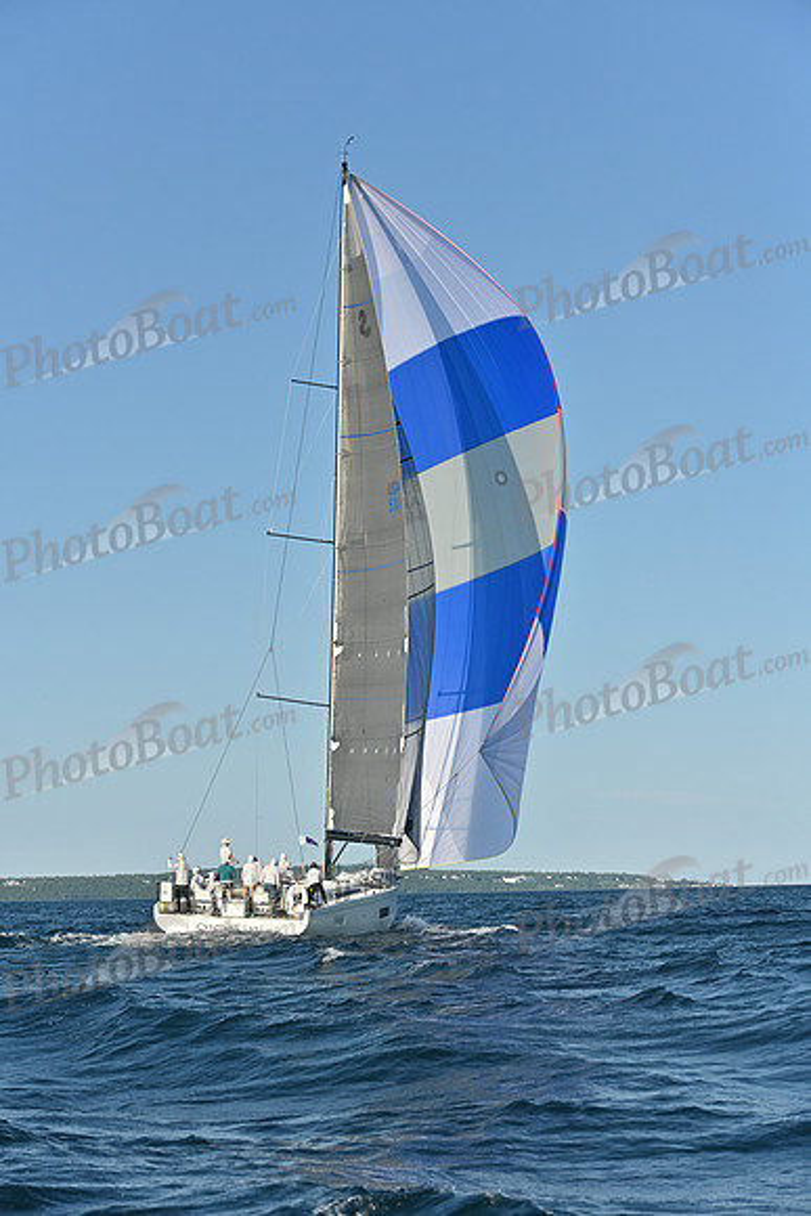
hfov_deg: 19.5
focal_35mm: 70
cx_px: 406
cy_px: 608
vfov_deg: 28.8
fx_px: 2364
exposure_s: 1/2000
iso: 320
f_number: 6.3
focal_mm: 70
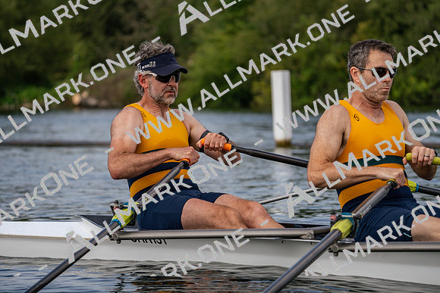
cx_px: 220
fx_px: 2445
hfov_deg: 10.3
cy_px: 146
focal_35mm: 200
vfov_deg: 6.9
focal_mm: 200
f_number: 5.6
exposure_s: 1/1600
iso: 320
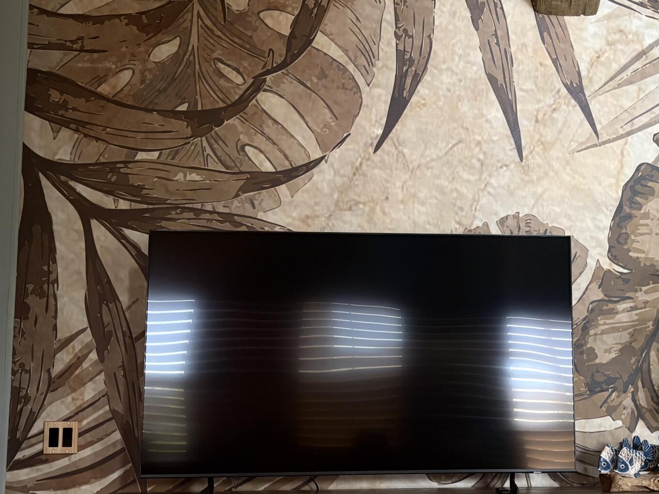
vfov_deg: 25.6
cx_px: 485
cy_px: 276
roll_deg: +0.6
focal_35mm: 57
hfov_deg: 33.2
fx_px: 1085
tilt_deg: +6.7
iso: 250
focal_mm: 5.96
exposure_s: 1/60
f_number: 1.6
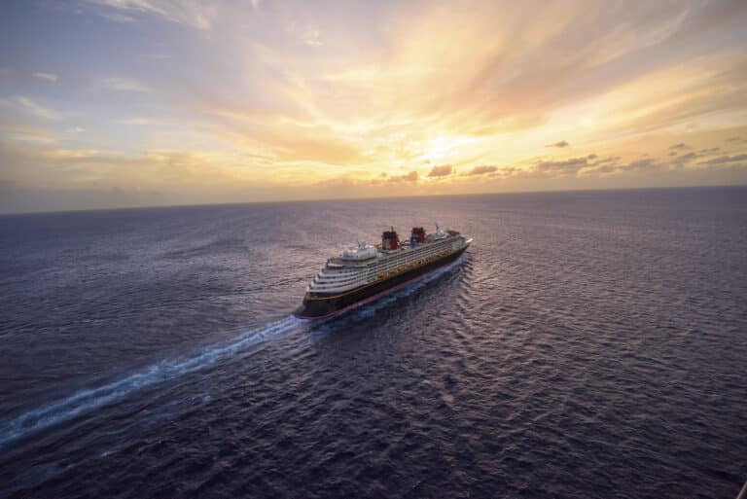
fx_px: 332
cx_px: 374
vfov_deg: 73.8
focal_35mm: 16
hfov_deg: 96.7
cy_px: 250
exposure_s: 1/2500
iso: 1250
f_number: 4
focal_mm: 16
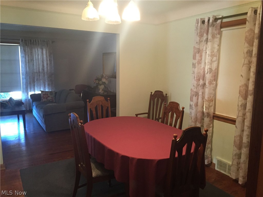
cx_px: 132
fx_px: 220
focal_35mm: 29
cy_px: 98
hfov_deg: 61.7
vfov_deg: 48.2
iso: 250
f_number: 2.2
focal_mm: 4.15
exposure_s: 1/30
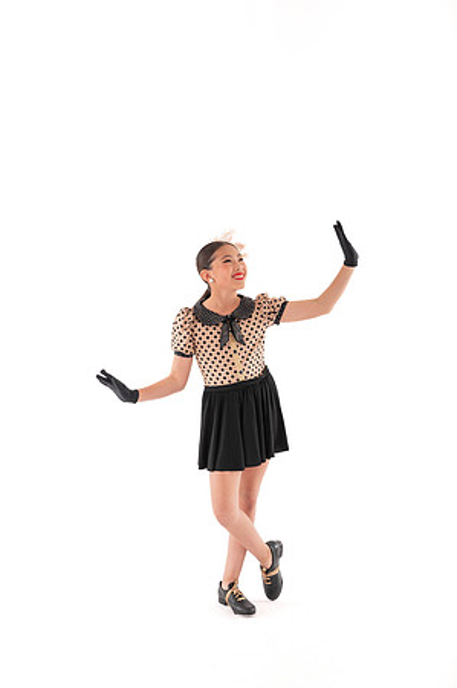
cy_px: 344
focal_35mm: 60
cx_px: 228
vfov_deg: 33.4
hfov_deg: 22.6
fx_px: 1145
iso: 400
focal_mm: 60
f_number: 7.1
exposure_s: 1/200
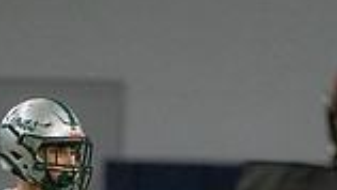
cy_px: 366
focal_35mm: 1543
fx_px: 13793
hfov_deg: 1.4
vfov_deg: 0.8
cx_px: 38
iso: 8000
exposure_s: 1/1000
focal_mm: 400
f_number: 5.6
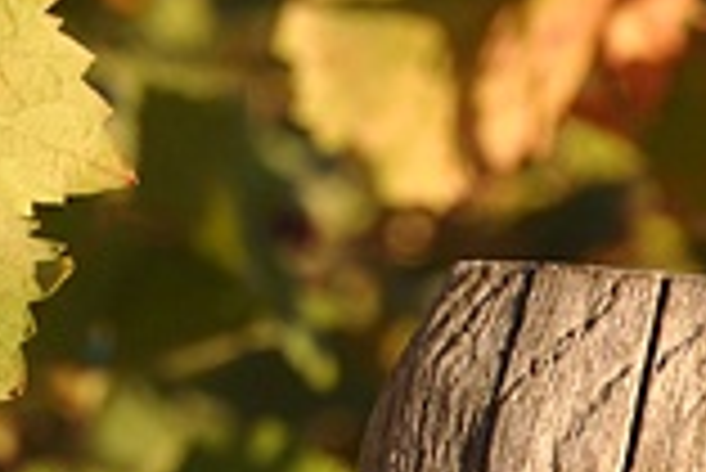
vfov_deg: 2.6
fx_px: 10289
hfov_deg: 3.9
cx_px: -989
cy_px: -562
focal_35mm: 524
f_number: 11
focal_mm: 55
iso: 200
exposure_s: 1/180
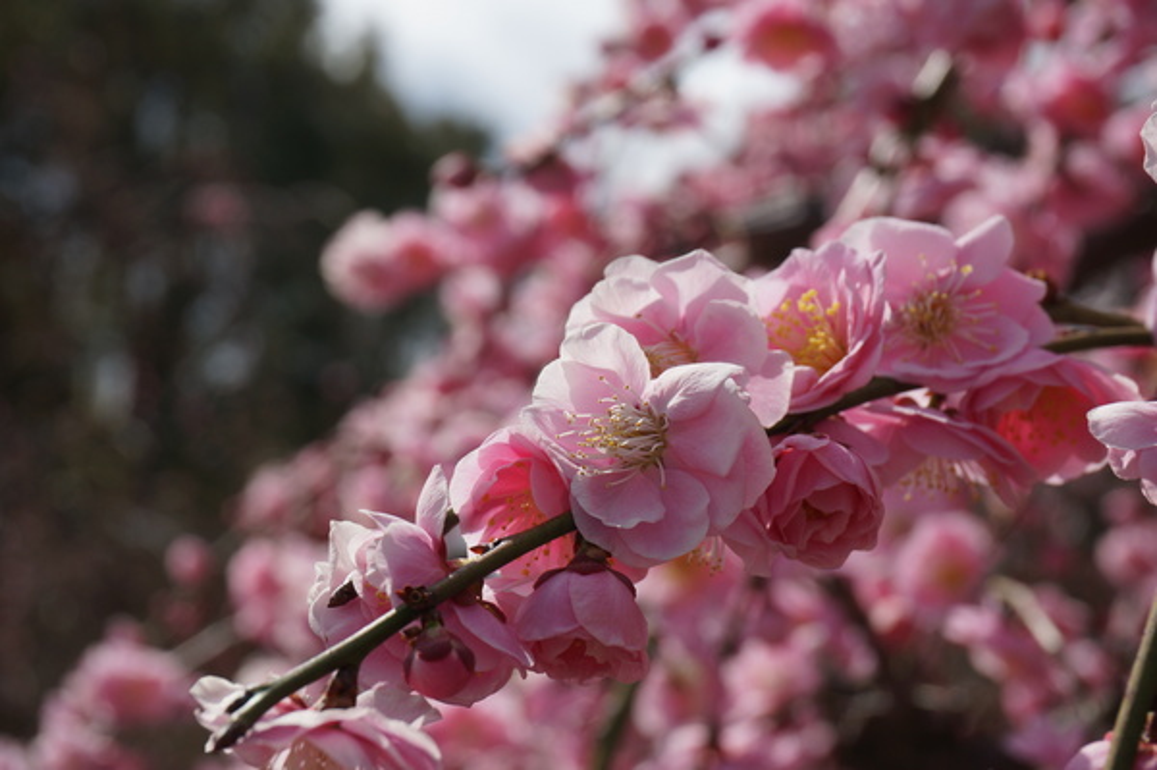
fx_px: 2360
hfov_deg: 27.5
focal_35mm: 74
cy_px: 385
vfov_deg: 18.5
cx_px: 578
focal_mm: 49
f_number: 9
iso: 100
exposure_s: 1/320
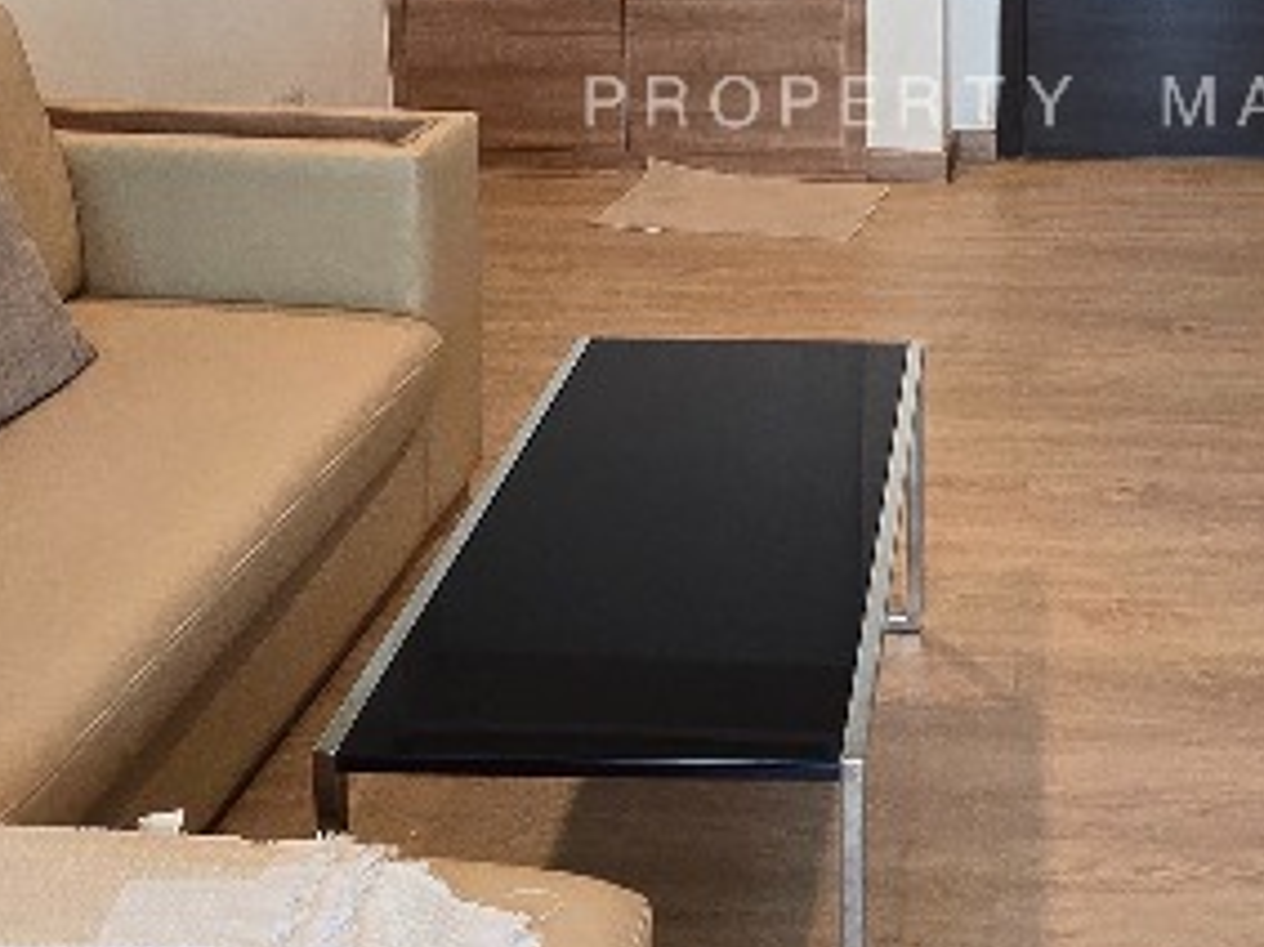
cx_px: 1018
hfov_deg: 39.6
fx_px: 1679
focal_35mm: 46
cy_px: -107
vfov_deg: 28.5
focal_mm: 2.2
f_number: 2.2
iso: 200
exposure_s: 1/50
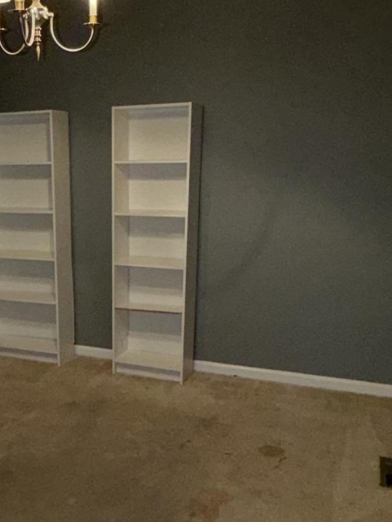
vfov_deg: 46.4
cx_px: 71
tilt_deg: -17.3
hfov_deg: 34.7
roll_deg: +1.7
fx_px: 604
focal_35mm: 40
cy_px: 326
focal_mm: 2.22
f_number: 2.2
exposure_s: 1/60
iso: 200
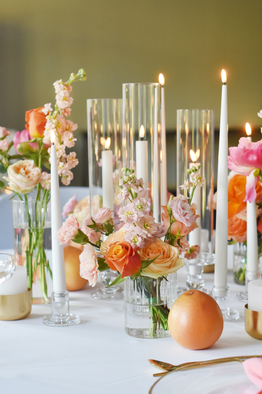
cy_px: 197
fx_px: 819
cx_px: 131
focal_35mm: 75
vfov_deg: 27.0
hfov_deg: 18.2
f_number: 3.2
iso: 1000
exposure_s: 1/100
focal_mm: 50
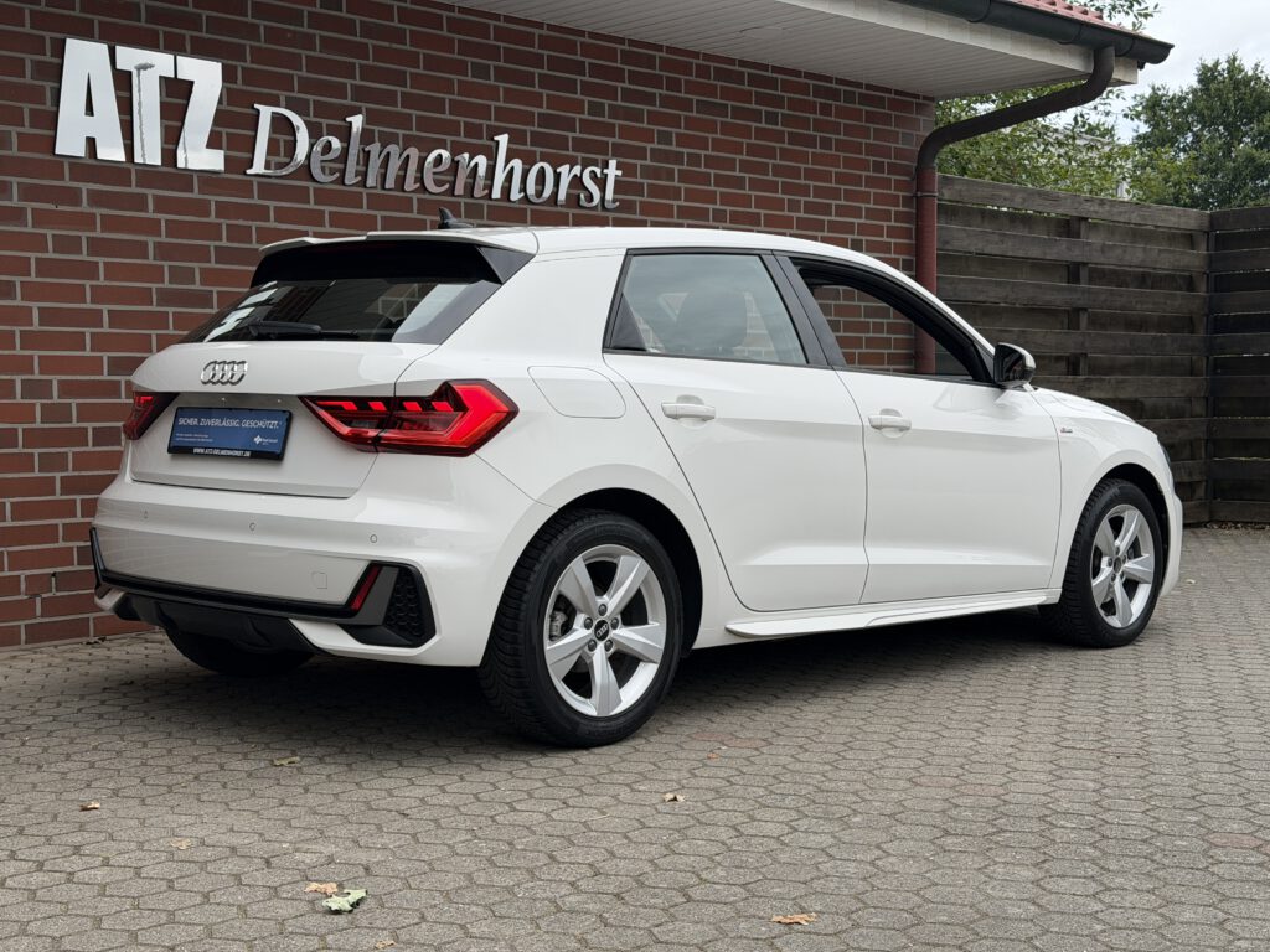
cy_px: 476
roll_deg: +1.2
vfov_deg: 30.3
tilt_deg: -1.6
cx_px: 635
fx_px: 1761
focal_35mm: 48
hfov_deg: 39.7
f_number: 1.78
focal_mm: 6.76
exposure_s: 1/2415
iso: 64
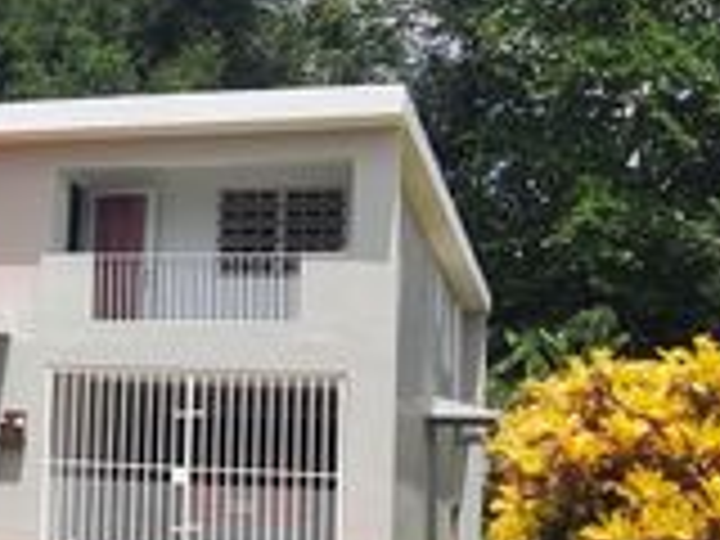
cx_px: -243
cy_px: 290
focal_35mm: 81
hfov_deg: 21.5
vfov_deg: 18.2
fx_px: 1685
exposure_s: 1/2824
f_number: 1.7
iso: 50
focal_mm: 4.32
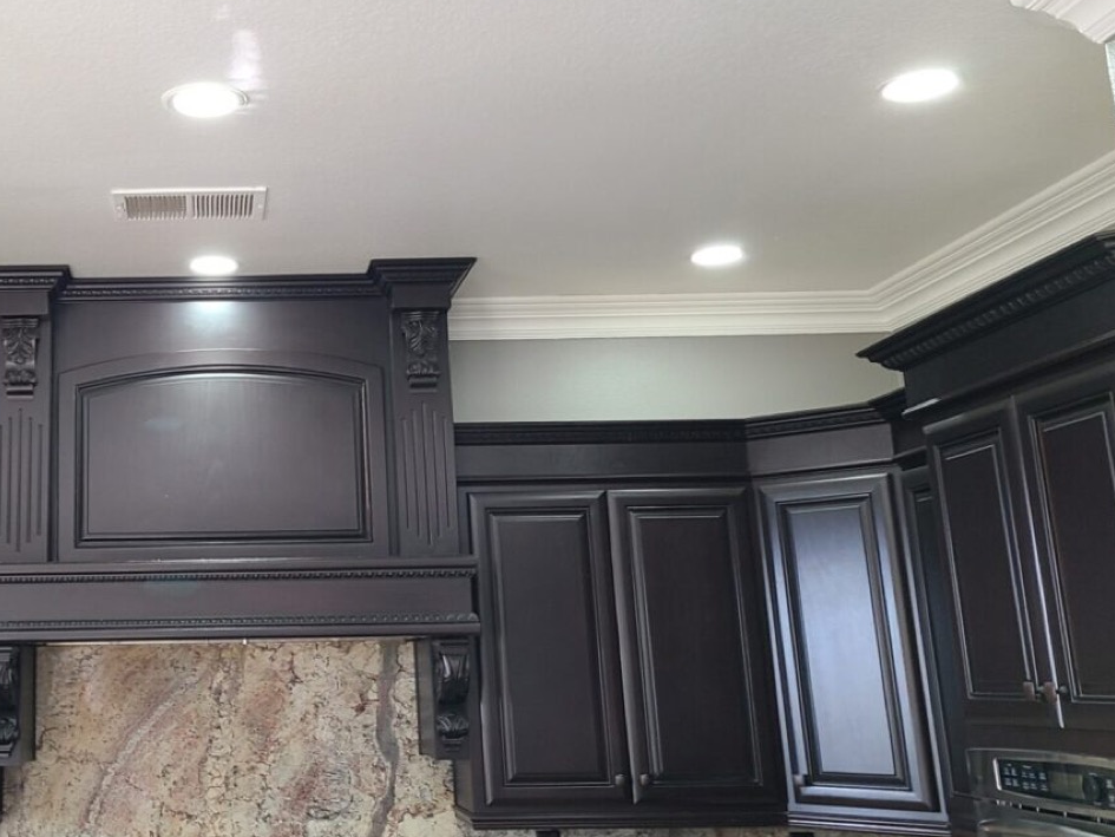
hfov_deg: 40.8
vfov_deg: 32.9
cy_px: 374
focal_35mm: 44
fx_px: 1417
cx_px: 197
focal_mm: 5.4
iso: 100
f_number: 1.8
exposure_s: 1/60
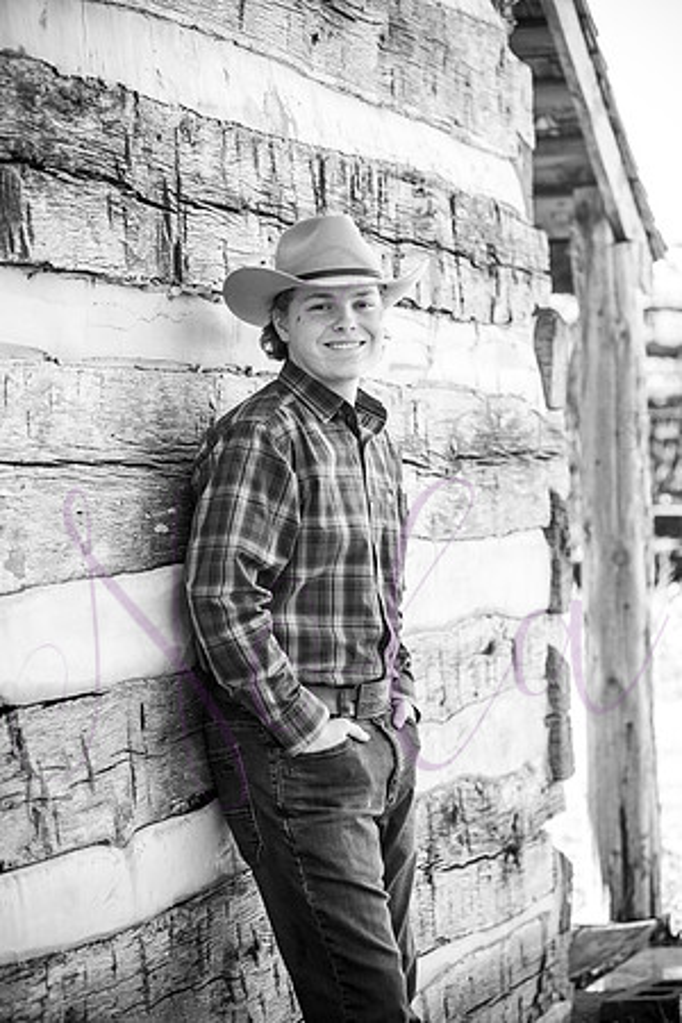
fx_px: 2614
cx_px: 341
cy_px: 512
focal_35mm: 92
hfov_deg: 14.9
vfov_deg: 22.1
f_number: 4
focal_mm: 92
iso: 800
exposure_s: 1/500
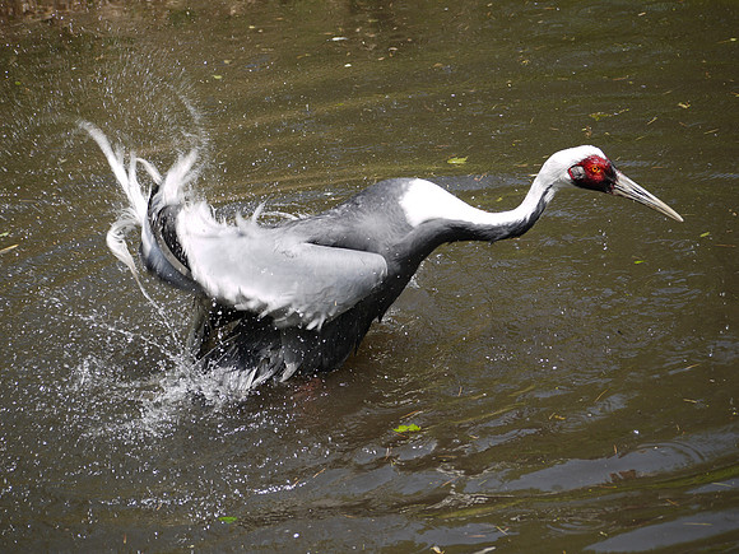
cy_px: 277
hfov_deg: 13.7
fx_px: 3074
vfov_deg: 10.3
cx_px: 370
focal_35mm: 144
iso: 100
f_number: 5
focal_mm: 72
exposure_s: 1/500
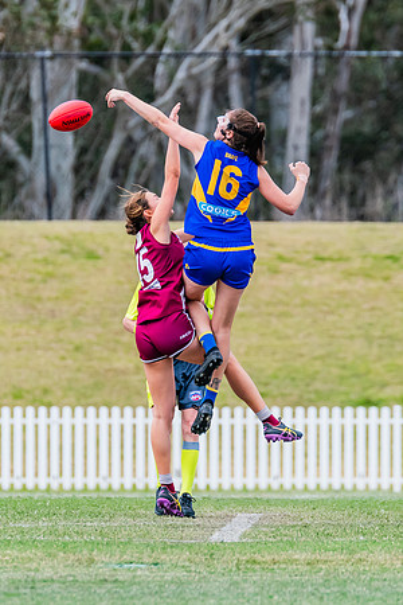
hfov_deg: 1.7
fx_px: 13562
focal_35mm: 808
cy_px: 311
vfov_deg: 2.6
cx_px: 201
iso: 800
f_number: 6.3
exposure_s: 1/1600
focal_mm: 420
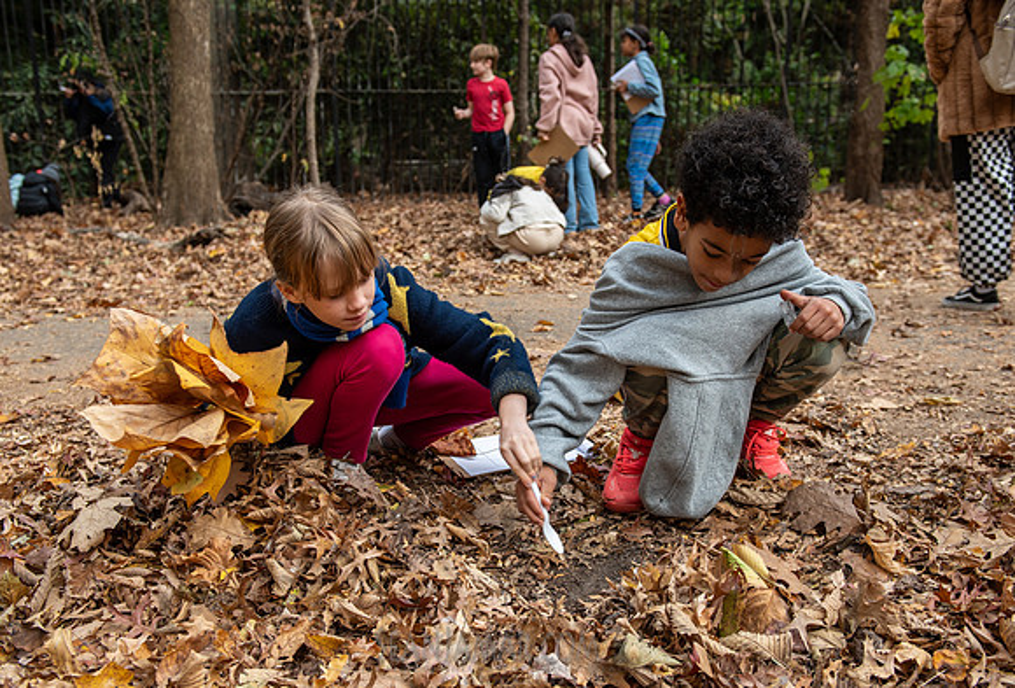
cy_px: 400
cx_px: 520
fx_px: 1032
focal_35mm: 36
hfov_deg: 52.4
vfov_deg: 36.8
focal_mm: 31
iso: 160
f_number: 3.5
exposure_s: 1/160
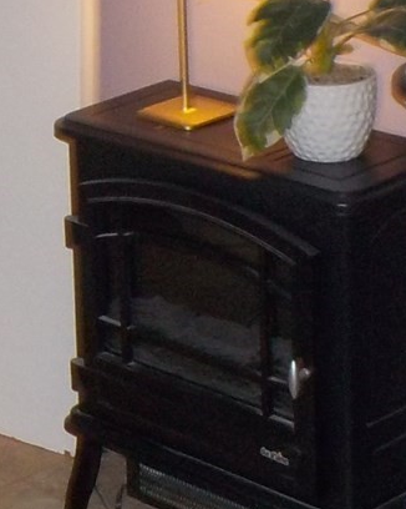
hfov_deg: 10.1
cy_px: -183
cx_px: -247
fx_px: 2210
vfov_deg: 12.6
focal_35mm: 147
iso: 200
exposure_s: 1/30
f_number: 3.3
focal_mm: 4.1
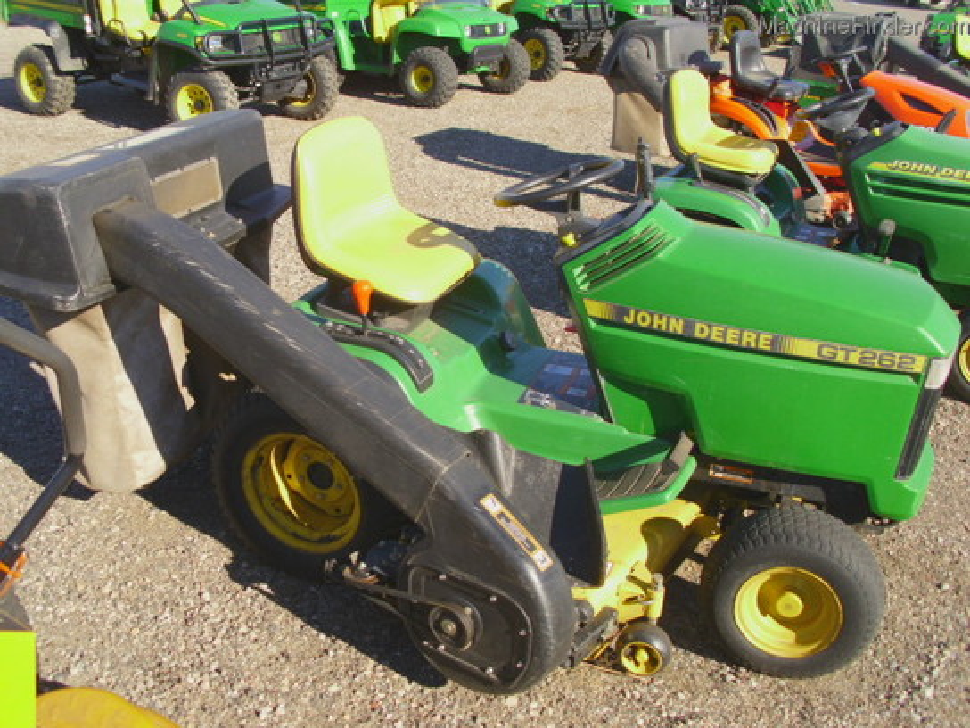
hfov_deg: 49.0
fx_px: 1065
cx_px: 485
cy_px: 364
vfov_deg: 37.7
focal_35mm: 38
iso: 50
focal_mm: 6.36
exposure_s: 1/469
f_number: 3
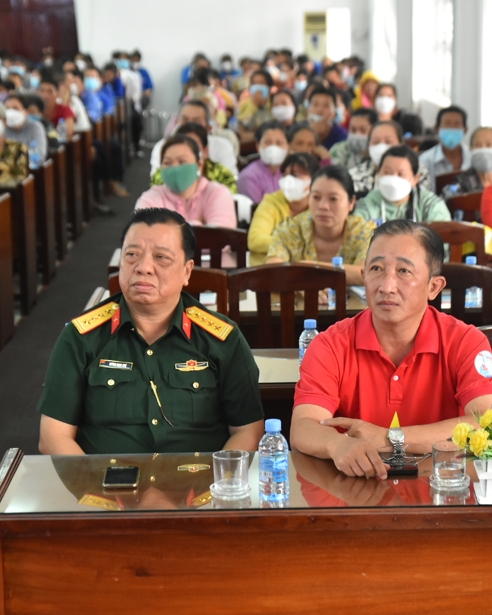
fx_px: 1620
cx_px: 262
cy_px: 308
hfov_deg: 17.3
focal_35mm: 89
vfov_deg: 21.5
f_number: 3.2
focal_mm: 42
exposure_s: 1/125
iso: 1600
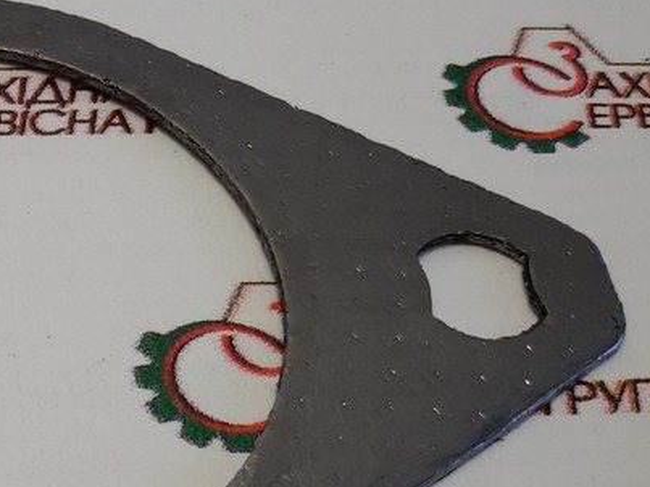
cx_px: -90
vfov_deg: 19.0
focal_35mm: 77
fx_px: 1445
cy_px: 356
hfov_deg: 23.5
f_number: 2.4
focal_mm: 2.93
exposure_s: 1/100
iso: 40
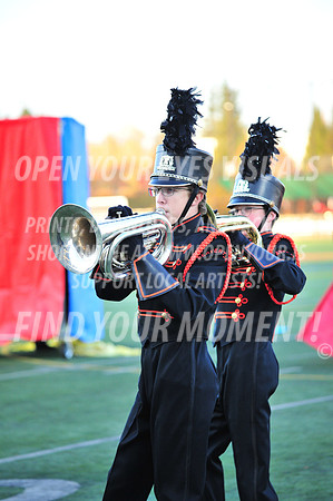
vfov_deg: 13.3
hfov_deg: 8.8
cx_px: 166
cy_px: 250
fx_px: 2155
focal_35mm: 155
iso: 2000
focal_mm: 155
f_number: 4
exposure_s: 1/800
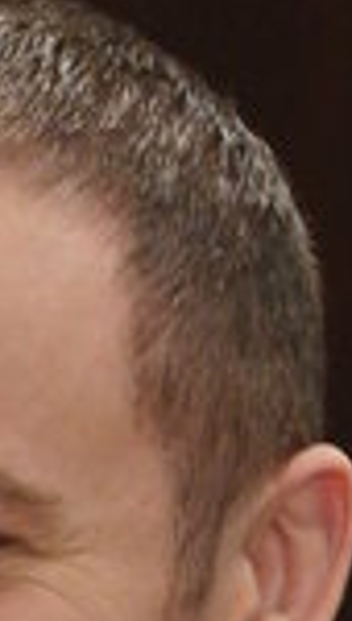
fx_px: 17557
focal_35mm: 1064
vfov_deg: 2.0
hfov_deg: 1.1
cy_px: 1081
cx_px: -108
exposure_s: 1/125
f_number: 3.5
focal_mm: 170
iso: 2500
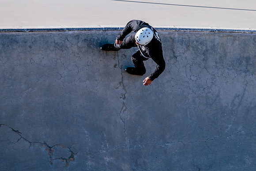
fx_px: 754
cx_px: 128
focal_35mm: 106
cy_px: 70
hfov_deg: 19.3
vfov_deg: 12.9
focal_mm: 75
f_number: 5.6
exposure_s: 1/500
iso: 200
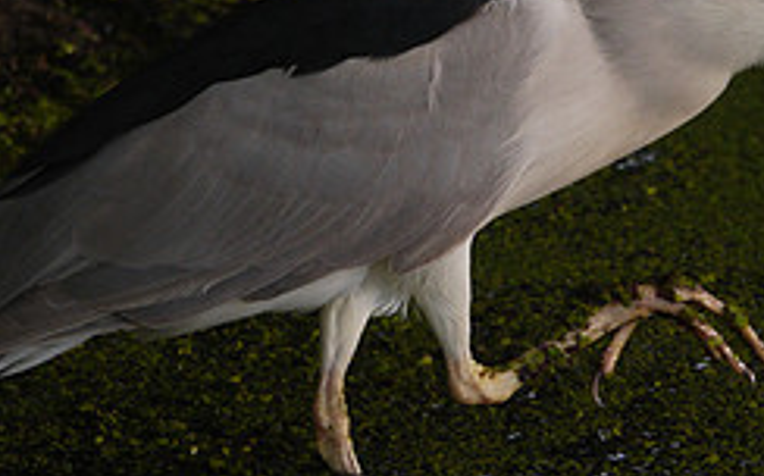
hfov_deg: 3.1
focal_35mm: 686
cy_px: 108
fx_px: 14270
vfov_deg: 1.9
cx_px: 554
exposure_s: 1/200
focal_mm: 136
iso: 250
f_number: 4.4
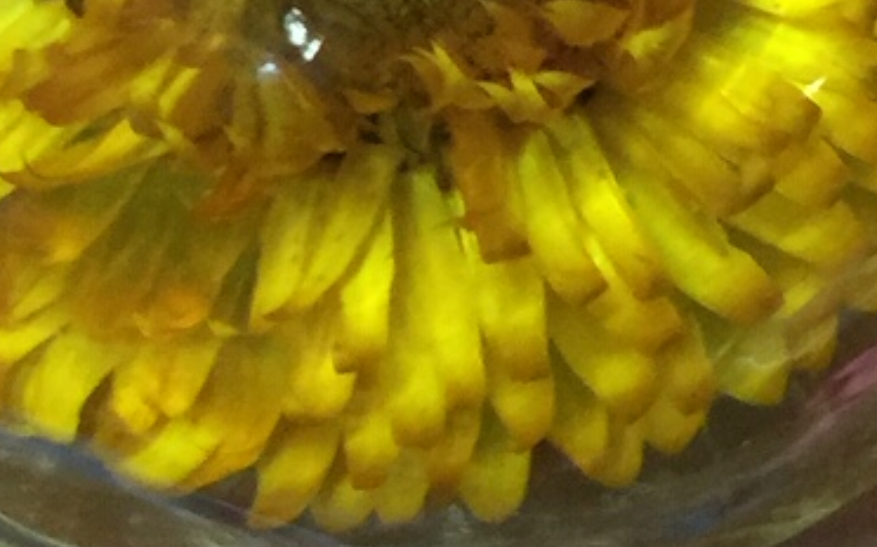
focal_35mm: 135
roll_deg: +3.1
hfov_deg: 15.4
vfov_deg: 9.4
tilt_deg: -37.5
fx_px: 3225
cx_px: 606
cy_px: -335
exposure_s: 1/17
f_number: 2.2
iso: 125
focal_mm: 4.15
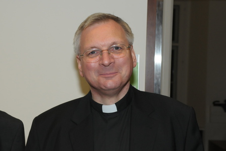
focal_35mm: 48
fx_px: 301
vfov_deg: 28.1
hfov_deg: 41.1
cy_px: 76
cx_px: 113
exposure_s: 1/100
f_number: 5.6
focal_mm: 32
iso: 800
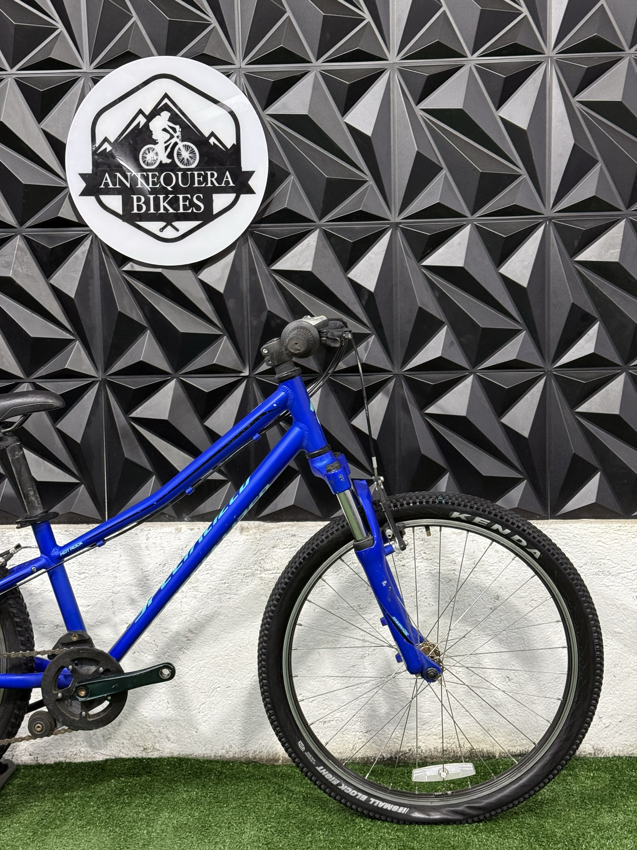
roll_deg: +0.6
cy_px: 425
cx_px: 318
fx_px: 1178
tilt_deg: -6.2
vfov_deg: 39.7
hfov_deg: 30.3
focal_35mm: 48
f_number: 1.78
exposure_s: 1/60
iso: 200
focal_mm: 6.76
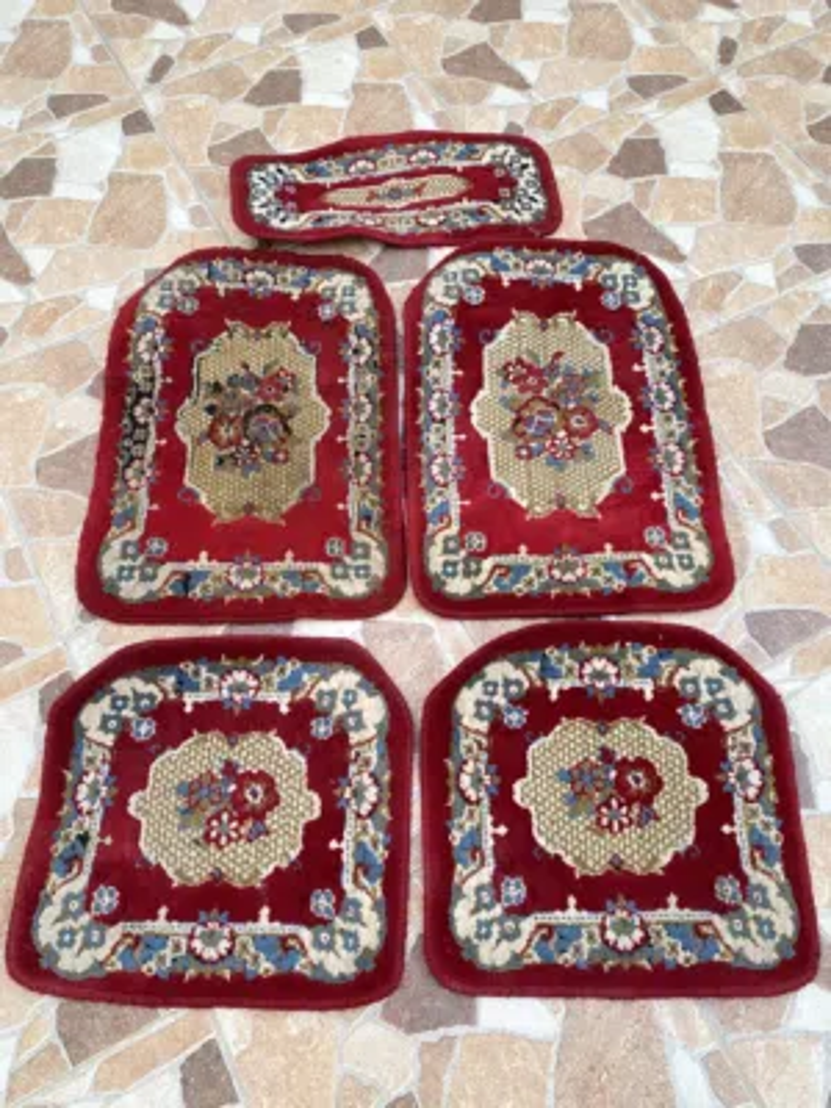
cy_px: 554
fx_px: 832
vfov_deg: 67.3
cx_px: 416
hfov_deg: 53.1
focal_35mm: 26
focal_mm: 4.25
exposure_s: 1/60
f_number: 1.8
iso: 250
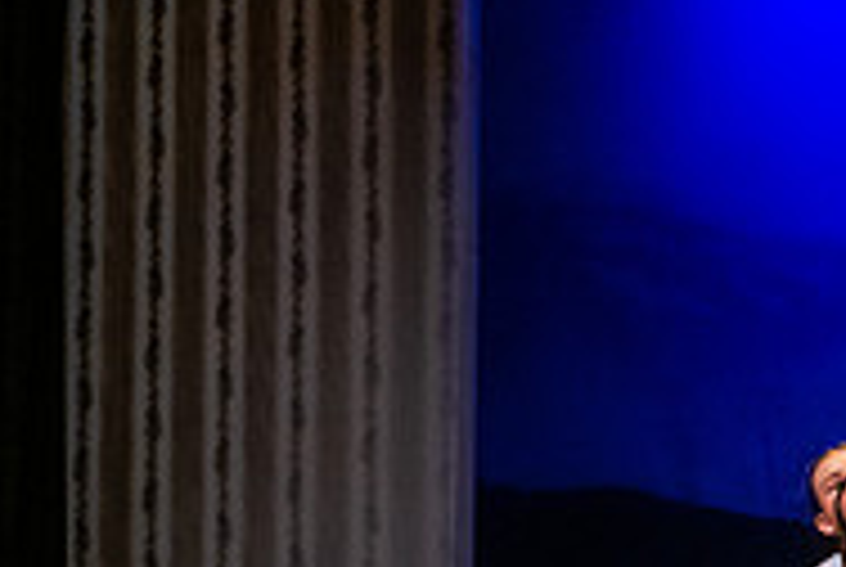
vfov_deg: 8.9
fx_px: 3625
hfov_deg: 13.0
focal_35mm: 154
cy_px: 628
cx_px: 1008
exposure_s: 1/160
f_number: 3.2
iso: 4000
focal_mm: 50
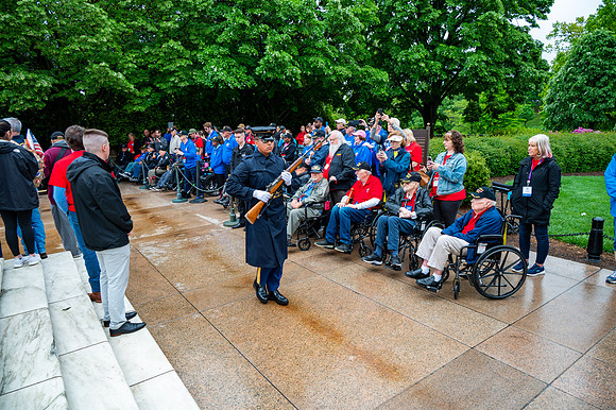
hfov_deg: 73.8
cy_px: 205
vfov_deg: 53.1
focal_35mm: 24
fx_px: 410
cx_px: 308
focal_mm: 24
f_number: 6.3
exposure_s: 1/100
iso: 180
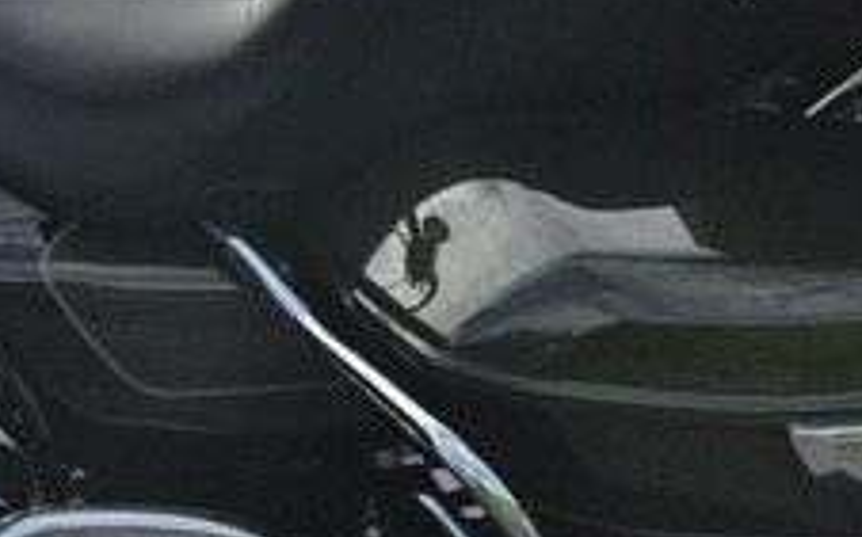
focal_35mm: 115
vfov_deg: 11.0
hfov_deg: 17.5
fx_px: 2700
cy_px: -206
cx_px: -78
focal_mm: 5.4
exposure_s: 1/7696
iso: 64
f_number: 1.8
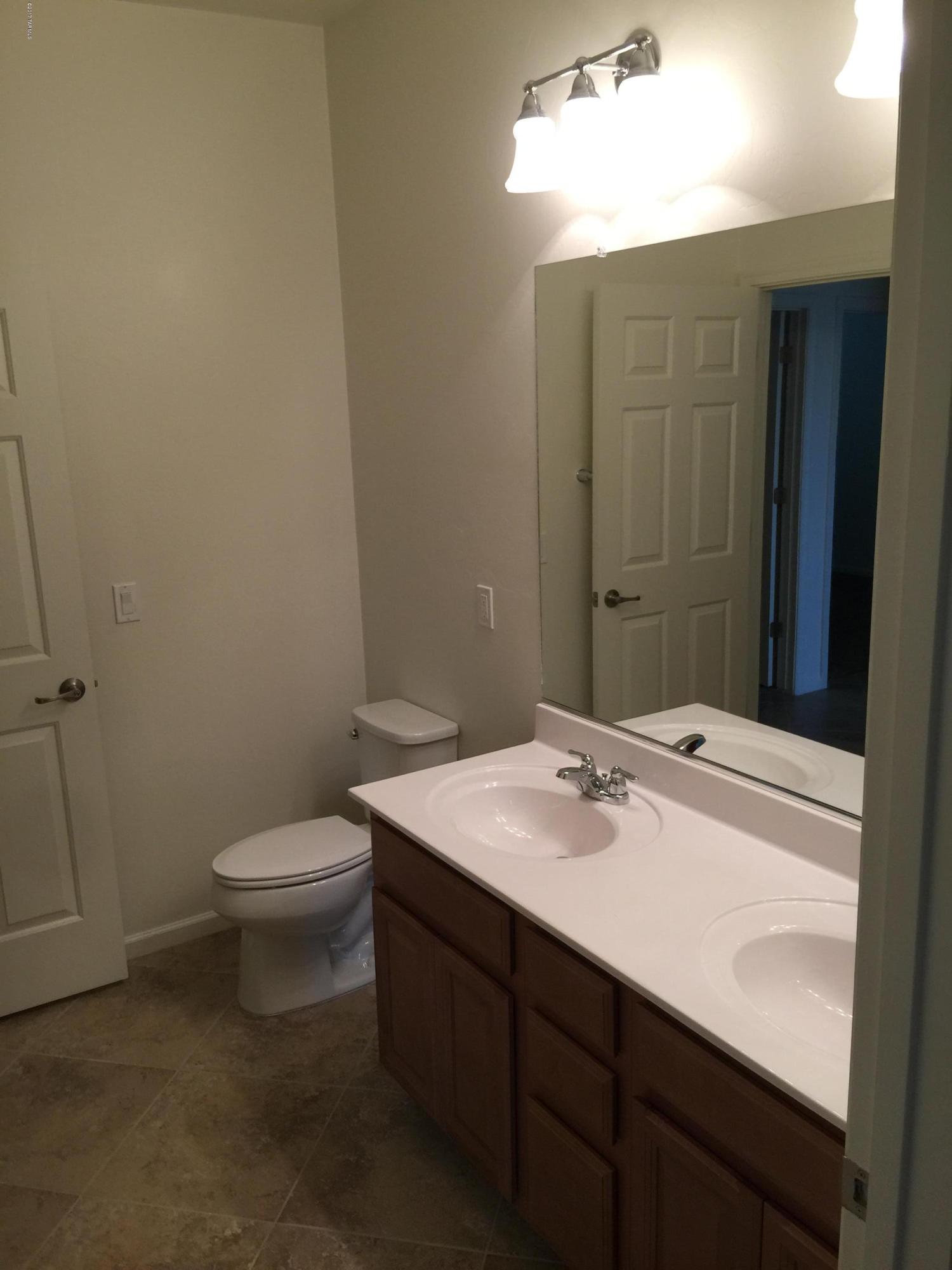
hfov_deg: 48.2
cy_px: 635
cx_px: 476
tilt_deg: -11.7
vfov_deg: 61.7
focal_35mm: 29
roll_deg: +2.0
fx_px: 1063
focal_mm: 4.15
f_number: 2.2
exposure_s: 1/40
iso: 40
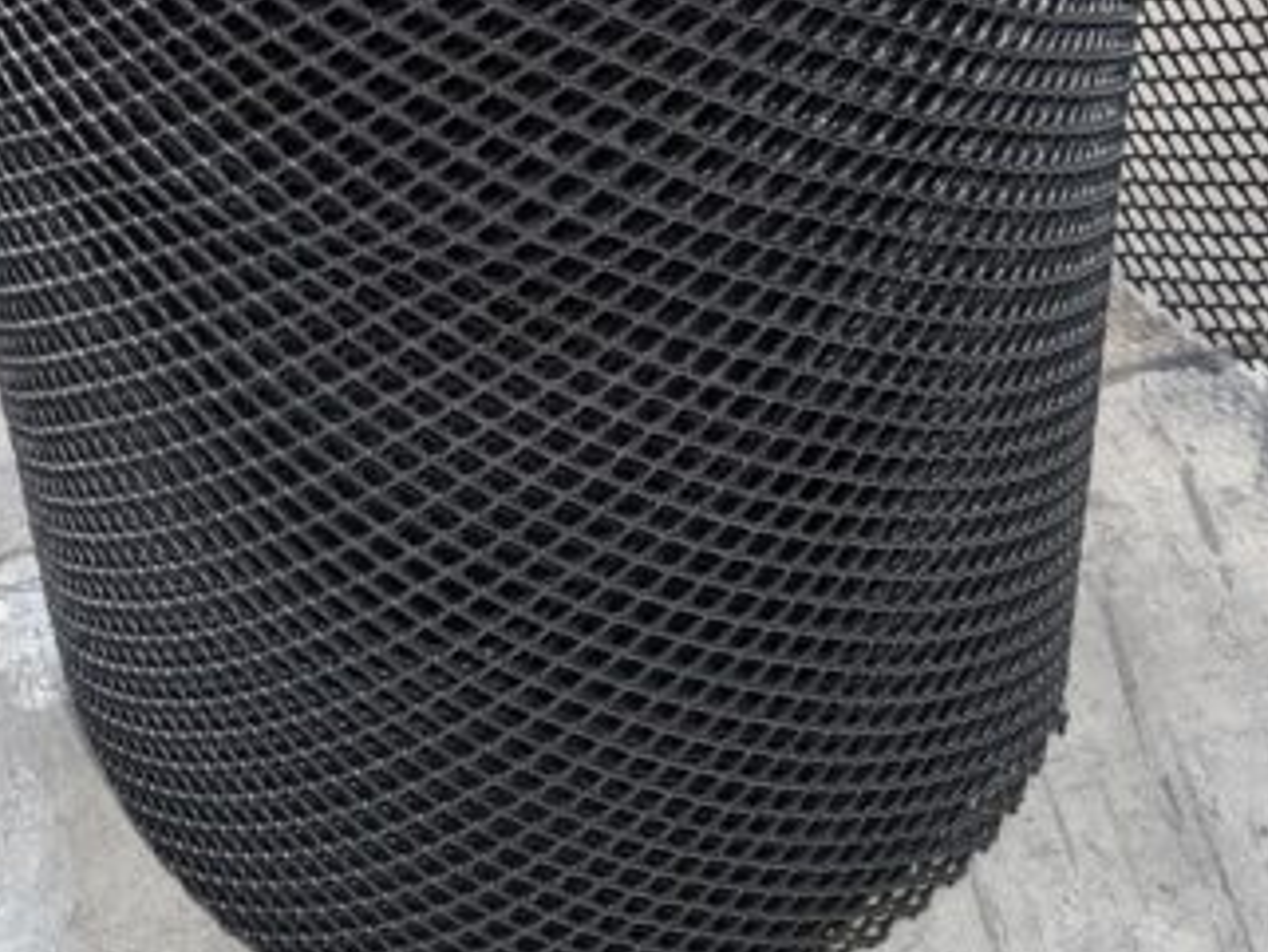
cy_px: -280
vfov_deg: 16.8
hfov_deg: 23.5
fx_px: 3041
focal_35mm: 83
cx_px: 672
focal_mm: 5.4
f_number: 1.8
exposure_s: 1/33
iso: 640
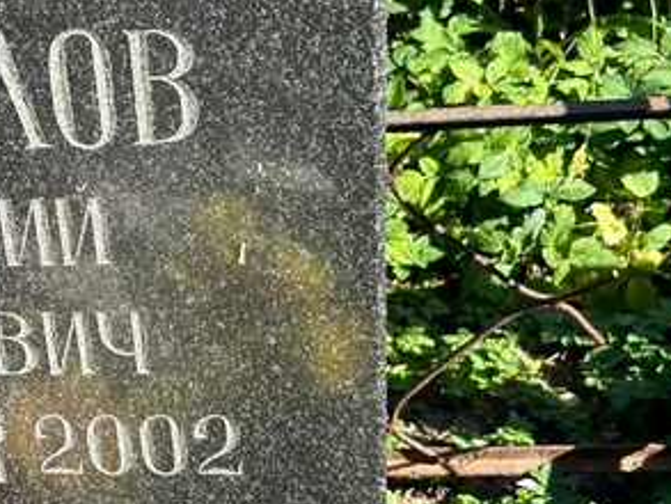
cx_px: 80
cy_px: 206
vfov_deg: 20.7
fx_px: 1377
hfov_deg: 26.6
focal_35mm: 71
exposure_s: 1/1112
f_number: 1.5
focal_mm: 5.7
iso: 50
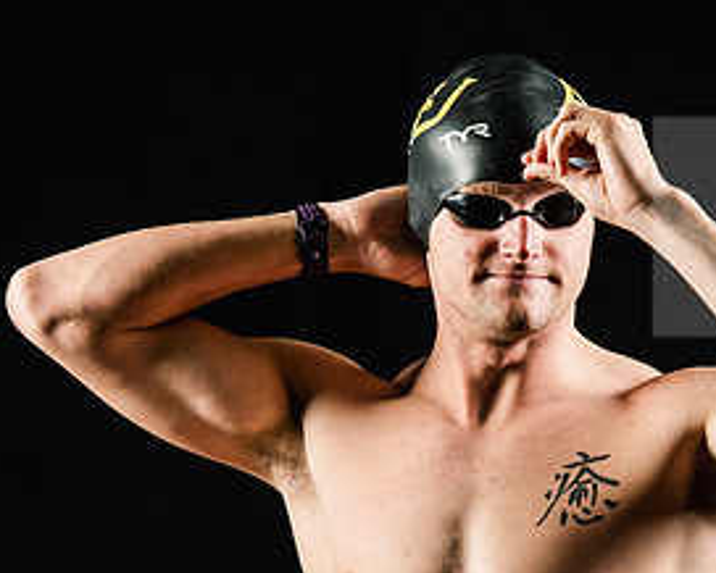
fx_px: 6574
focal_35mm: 310
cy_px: 435
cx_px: 574
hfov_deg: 6.2
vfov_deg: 5.0
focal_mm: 155
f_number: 5.6
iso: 320
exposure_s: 1/250
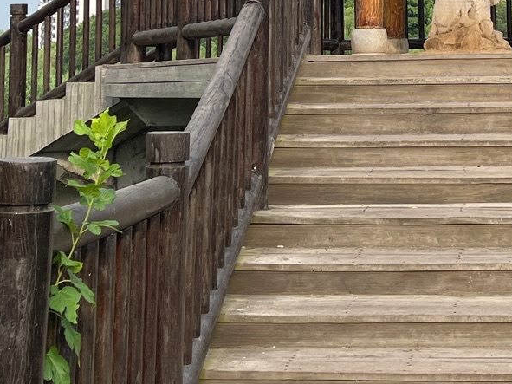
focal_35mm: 88
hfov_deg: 21.7
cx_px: 463
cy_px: -103
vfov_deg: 16.0
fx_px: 1301
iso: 50
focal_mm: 5.1
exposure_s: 1/2513
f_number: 1.6
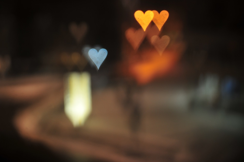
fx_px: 508
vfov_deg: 18.1
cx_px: 122
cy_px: 81
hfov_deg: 27.0
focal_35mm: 75
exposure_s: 1/5
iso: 200
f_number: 1.4
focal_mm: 50
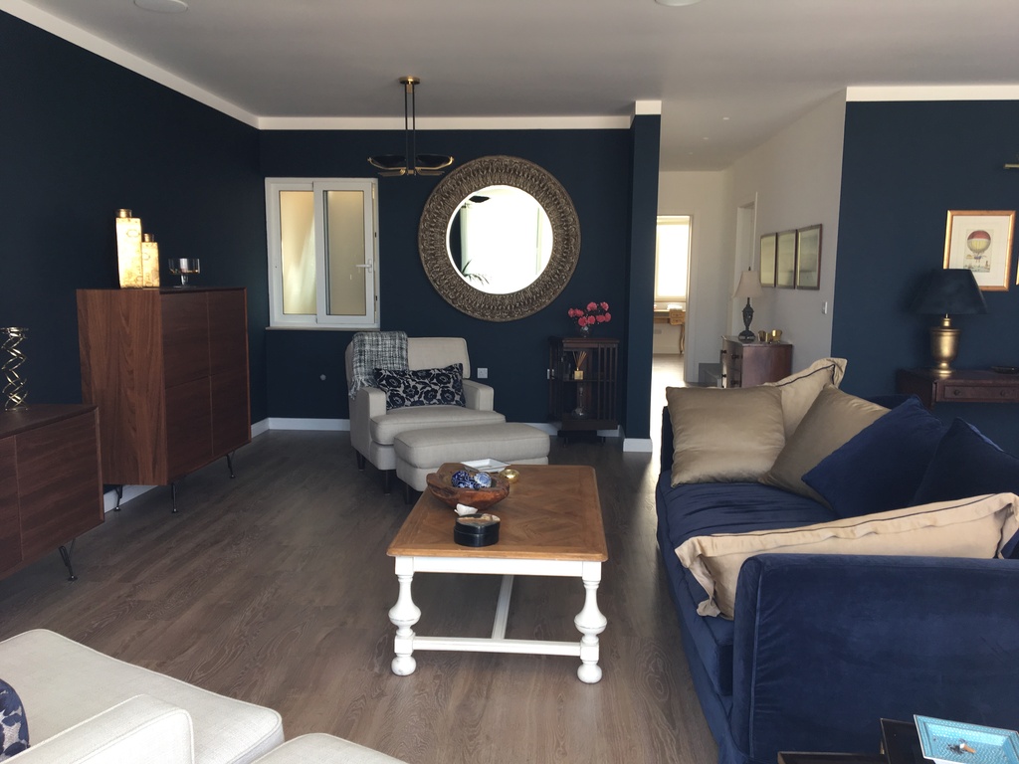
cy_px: 382
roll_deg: -1.0
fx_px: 854
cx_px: 510
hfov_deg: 61.7
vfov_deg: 48.2
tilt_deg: -6.7
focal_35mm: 29
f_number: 2.2
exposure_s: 1/33
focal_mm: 4.15
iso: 25
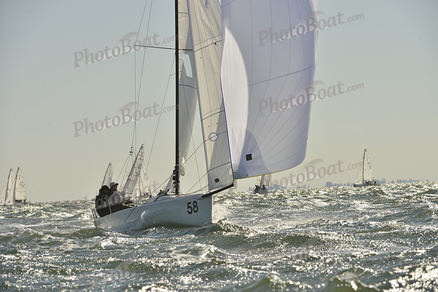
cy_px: 146
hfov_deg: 10.3
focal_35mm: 200
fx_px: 2434
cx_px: 219
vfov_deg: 6.9
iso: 280
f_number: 9
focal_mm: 200
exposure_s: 1/1600
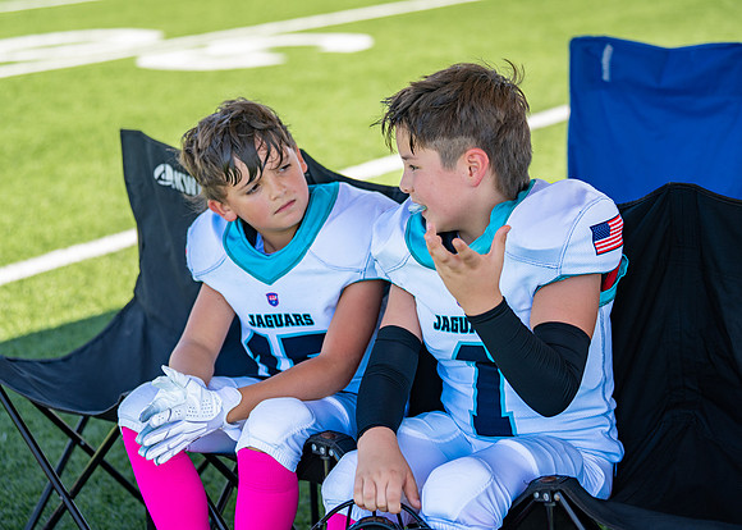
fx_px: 1770
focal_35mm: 84
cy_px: 241
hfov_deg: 23.7
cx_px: 383
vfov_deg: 17.0
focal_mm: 70
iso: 100
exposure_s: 1/640
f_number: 2.8
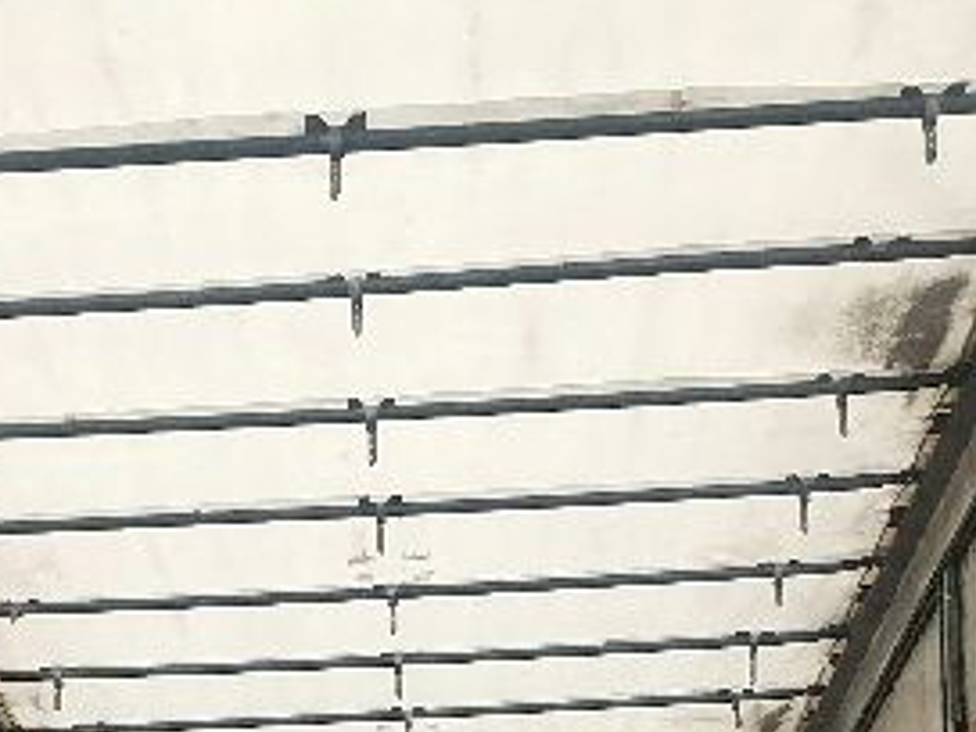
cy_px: 1331
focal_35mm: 98
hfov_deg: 19.9
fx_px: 2763
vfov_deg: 13.5
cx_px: 233
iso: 64
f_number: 1.8
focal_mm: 4.25
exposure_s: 1/33.3
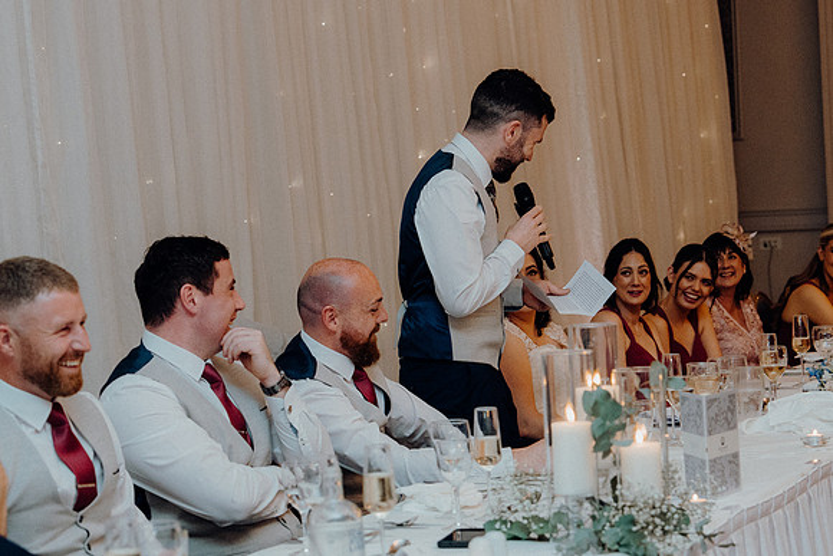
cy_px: 278
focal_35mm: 93
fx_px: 2152
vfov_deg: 14.7
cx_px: 416
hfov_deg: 21.9
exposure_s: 1/160
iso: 2500
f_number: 3.5
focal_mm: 62
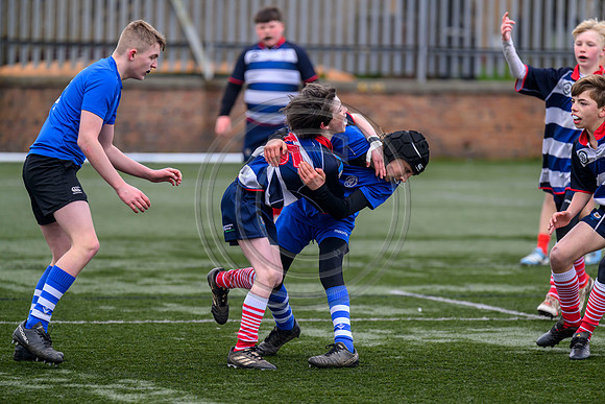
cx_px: 302
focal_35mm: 280
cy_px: 202
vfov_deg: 4.9
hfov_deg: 7.4
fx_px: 4706
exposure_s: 1/2000
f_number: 4
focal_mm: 280
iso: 1000
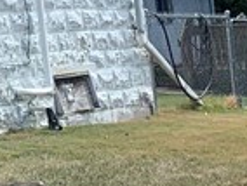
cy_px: -236
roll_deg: +2.1
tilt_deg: +14.3
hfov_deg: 8.9
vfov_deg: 7.5
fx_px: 1337
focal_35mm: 187
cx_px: -454
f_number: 1.8
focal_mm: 4.25
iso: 25
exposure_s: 1/2421
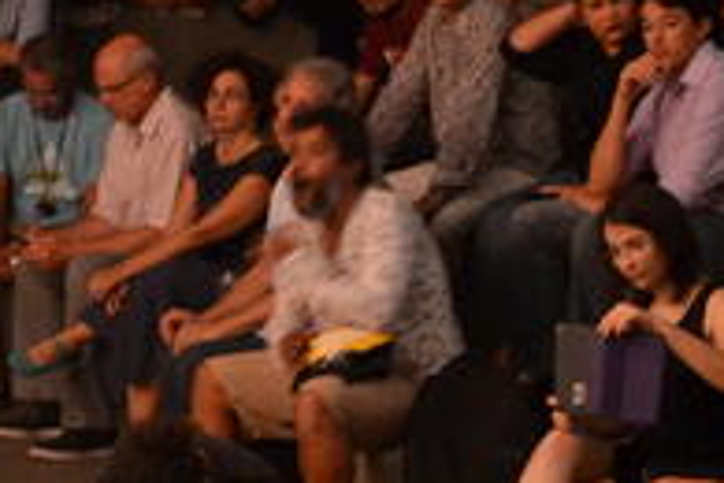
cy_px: 290
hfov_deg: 9.5
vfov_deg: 6.4
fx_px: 4283
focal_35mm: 213
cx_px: -182
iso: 1400
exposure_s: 1/15
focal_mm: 24
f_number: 4
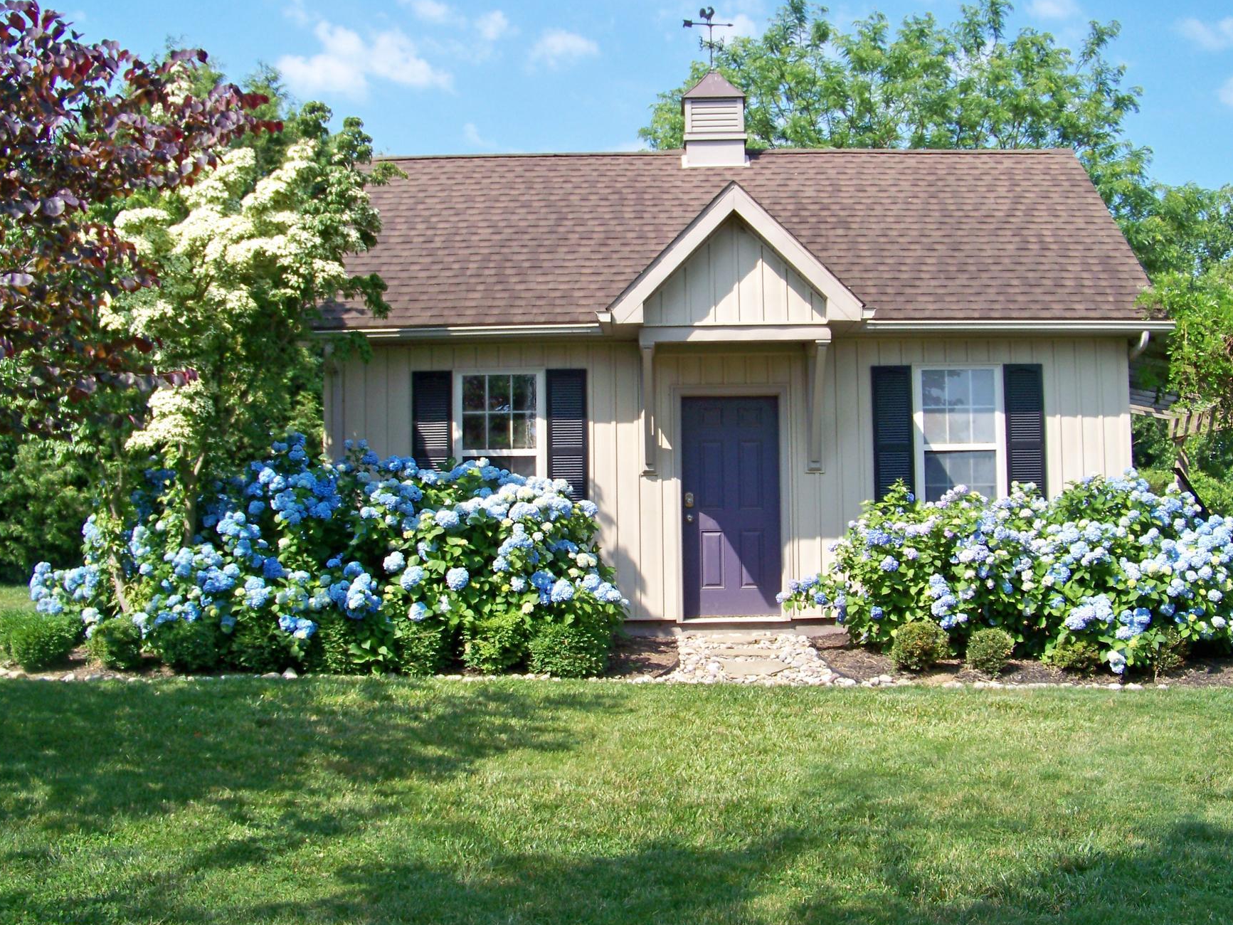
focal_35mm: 39
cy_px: 442
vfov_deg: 36.8
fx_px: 1389
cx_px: 661
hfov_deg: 47.8
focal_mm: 5.85
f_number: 2.8
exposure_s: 1/640
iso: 64
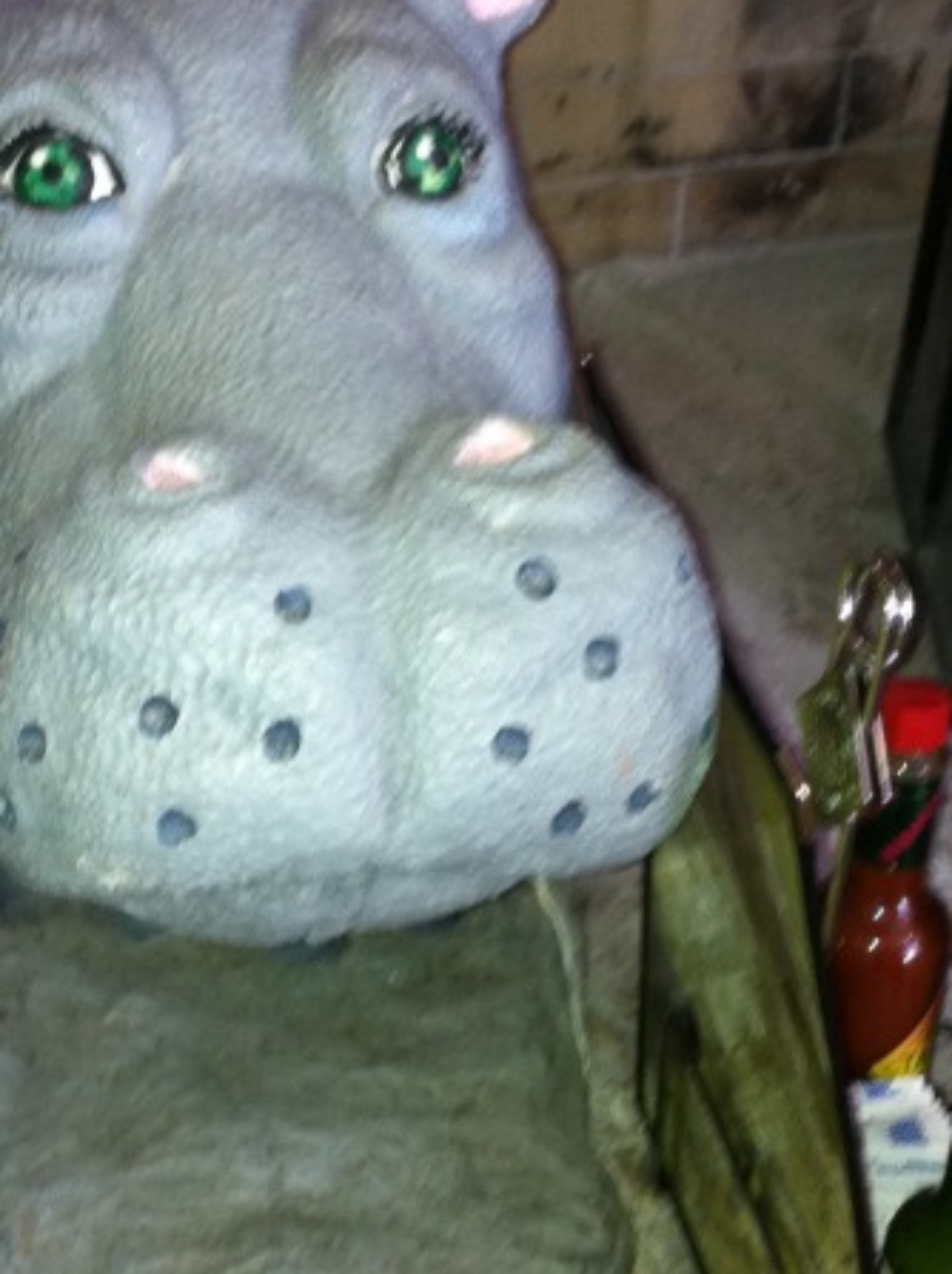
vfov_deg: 29.0
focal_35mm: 67
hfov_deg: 21.8
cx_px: 359
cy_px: 701
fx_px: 2463
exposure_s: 1/15
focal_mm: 3.85
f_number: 2.8
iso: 125
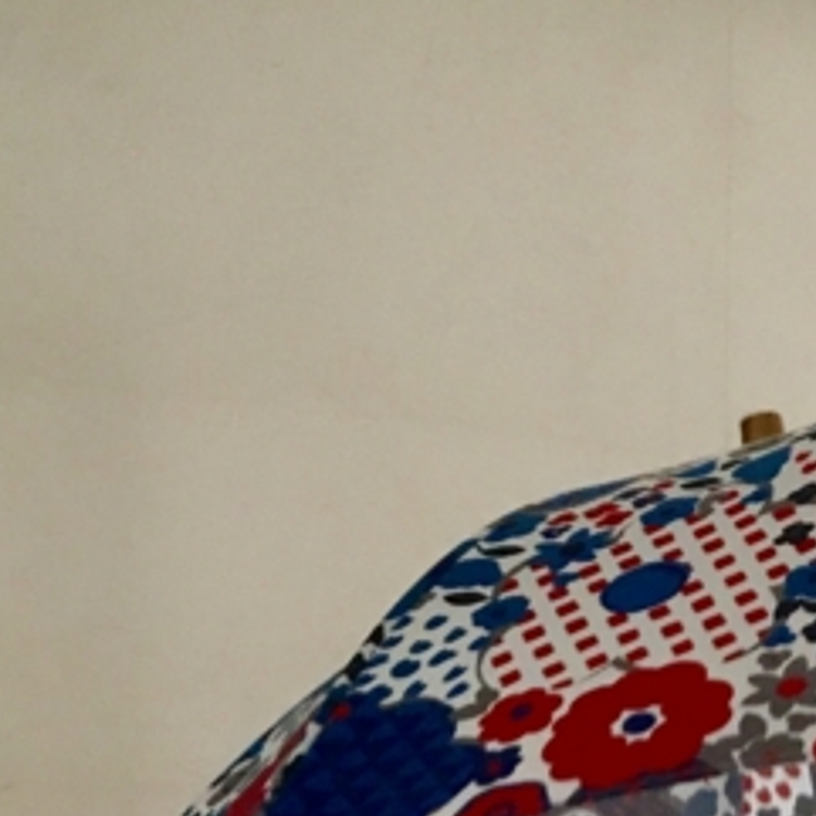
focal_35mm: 109
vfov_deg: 14.1
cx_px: 931
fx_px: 2907
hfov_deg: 15.5
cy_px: 1480
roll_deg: -0.1
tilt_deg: -8.4
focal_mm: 4.15
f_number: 2.2
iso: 80
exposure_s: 1/30
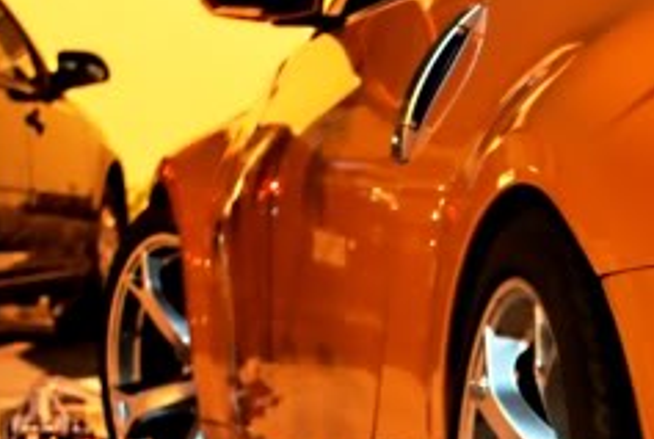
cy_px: 449
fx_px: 3058
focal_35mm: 168
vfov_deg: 8.2
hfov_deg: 11.7
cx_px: 984
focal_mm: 26
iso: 100
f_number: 4.5
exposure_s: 15
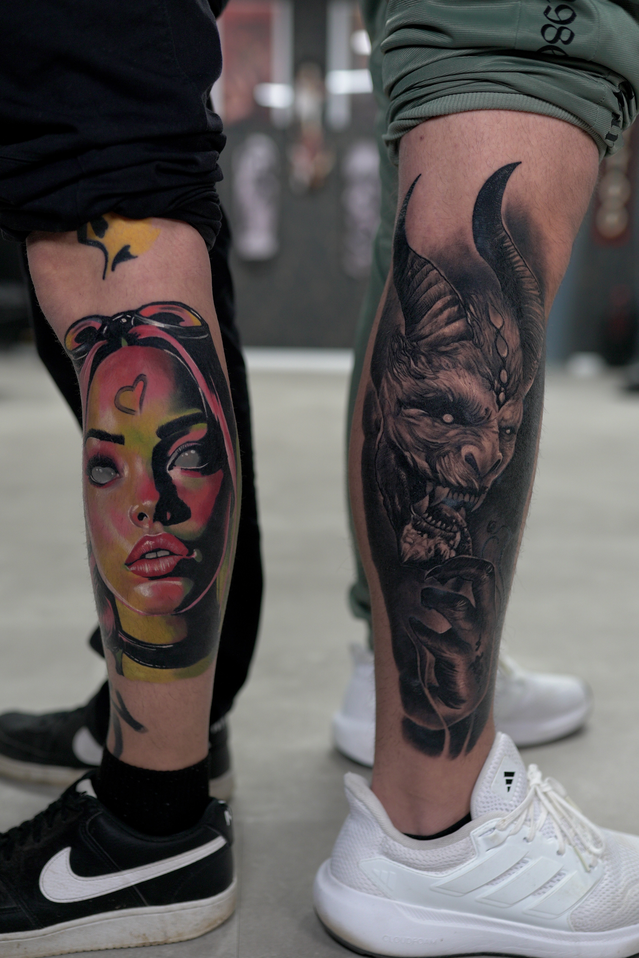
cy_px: 479
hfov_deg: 37.9
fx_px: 932
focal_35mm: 35
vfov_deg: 54.4
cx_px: 320
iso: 500
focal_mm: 35
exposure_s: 1/80
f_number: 2
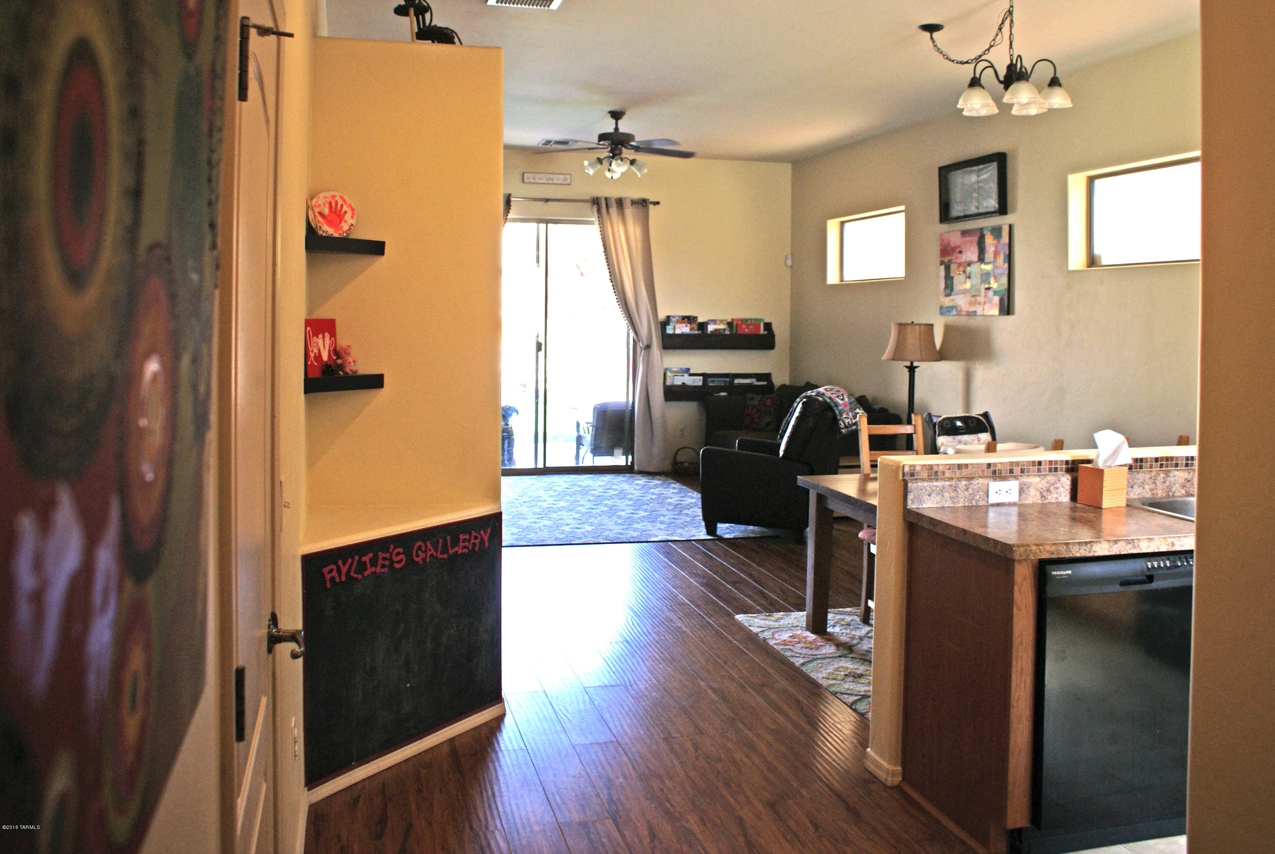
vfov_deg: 43.7
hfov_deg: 61.9
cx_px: 638
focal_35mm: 30
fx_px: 1064
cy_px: 427
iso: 100
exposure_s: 1/40
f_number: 4.5
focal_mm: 20
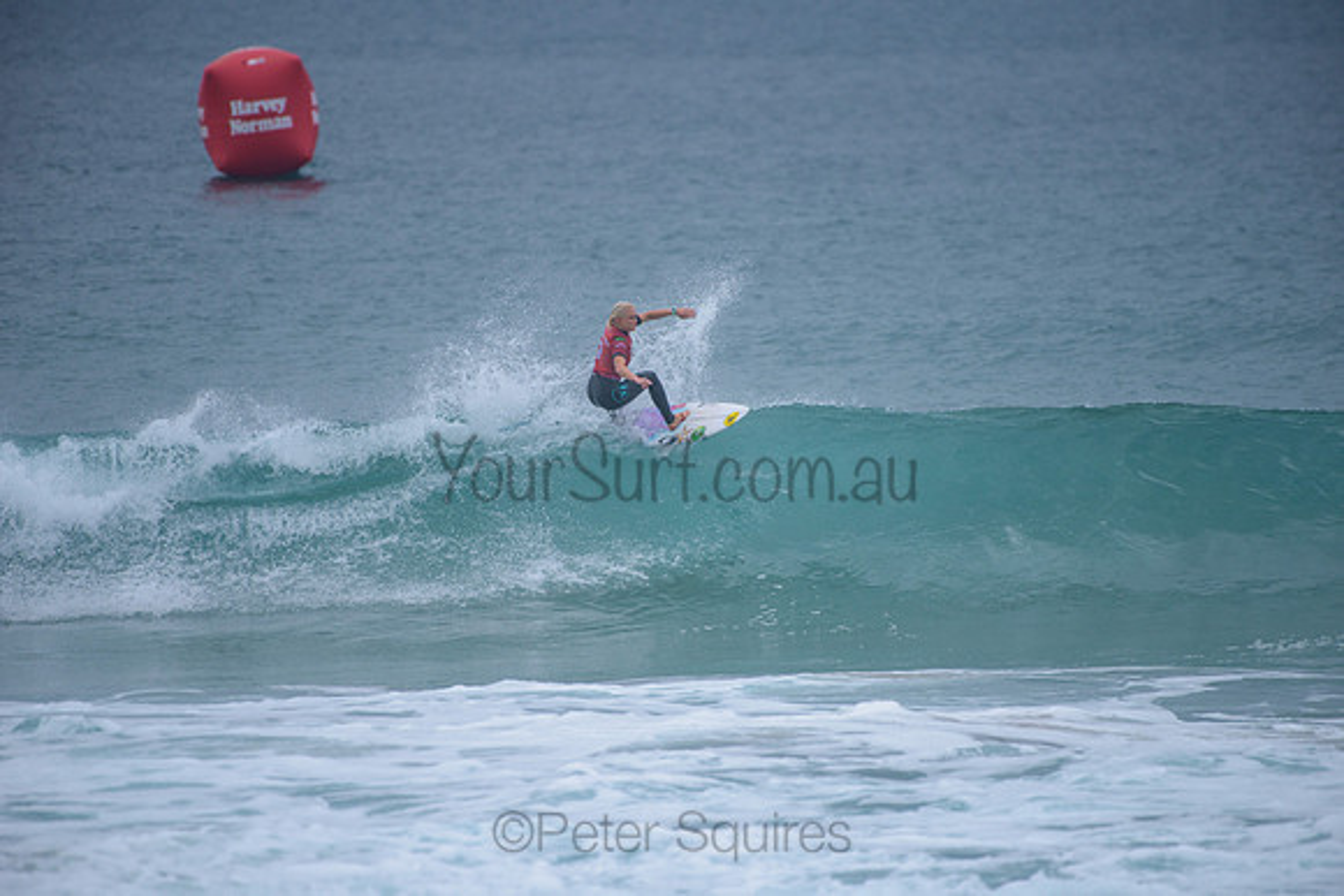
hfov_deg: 4.1
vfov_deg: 2.8
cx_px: 672
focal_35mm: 500
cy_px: 448
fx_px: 18670
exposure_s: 1/2000
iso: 280
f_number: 5.6
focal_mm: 500
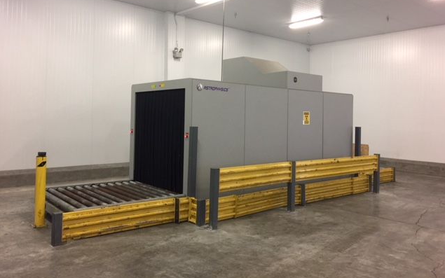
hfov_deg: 61.2
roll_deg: -2.3
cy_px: 113
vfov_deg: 40.5
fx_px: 376
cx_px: 223
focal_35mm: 31
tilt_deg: +0.6
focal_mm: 4.15
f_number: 2.2
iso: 100
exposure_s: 1/15
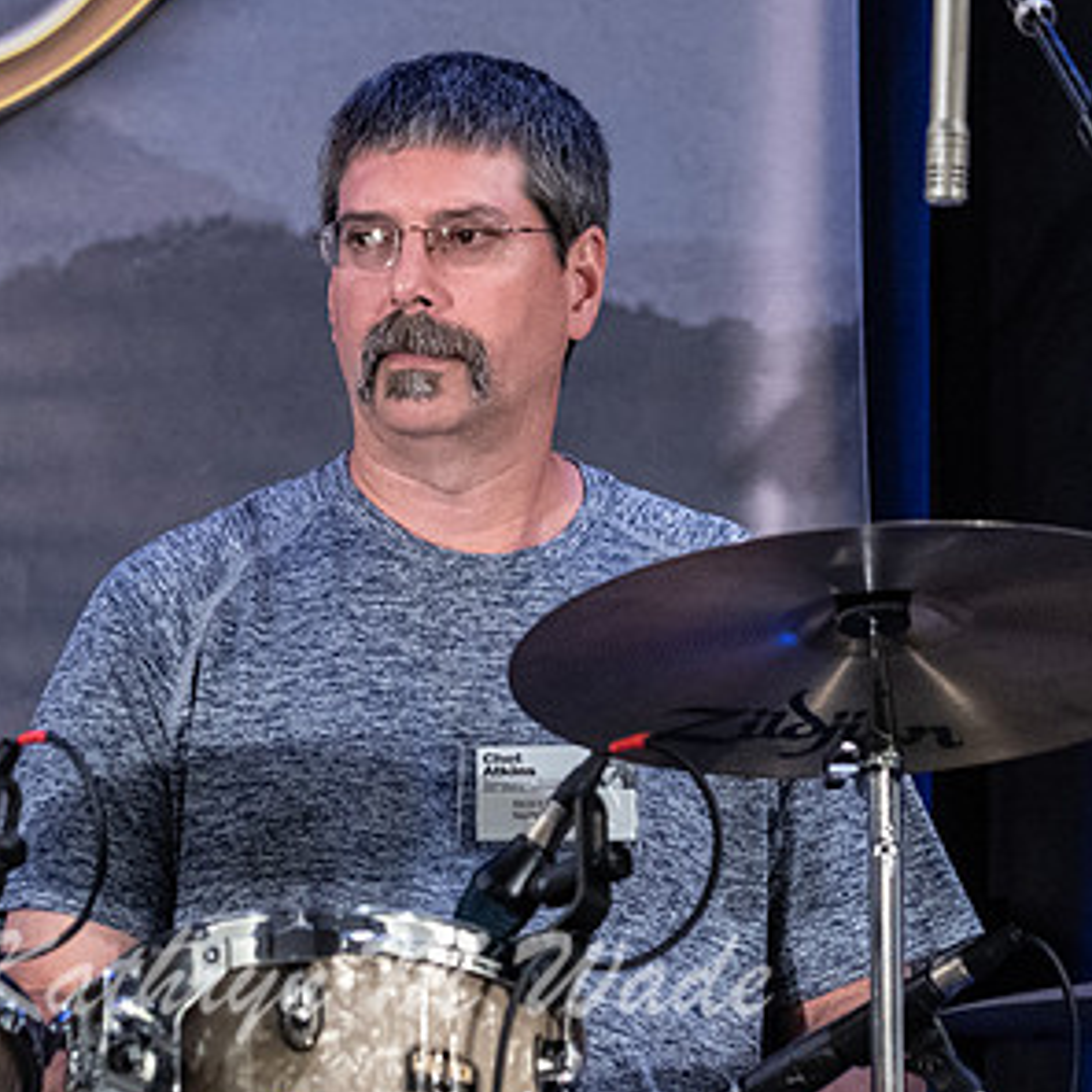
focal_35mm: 356
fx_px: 12706
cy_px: 446
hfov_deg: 4.9
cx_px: 386
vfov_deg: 4.9
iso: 6400
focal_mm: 187
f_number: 6.3
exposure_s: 1/160
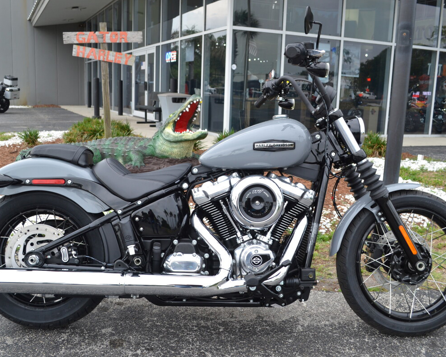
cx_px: 221
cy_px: 179
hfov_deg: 52.8
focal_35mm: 34
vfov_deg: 43.4
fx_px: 449
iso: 180
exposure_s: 1/125
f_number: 5.6
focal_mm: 20
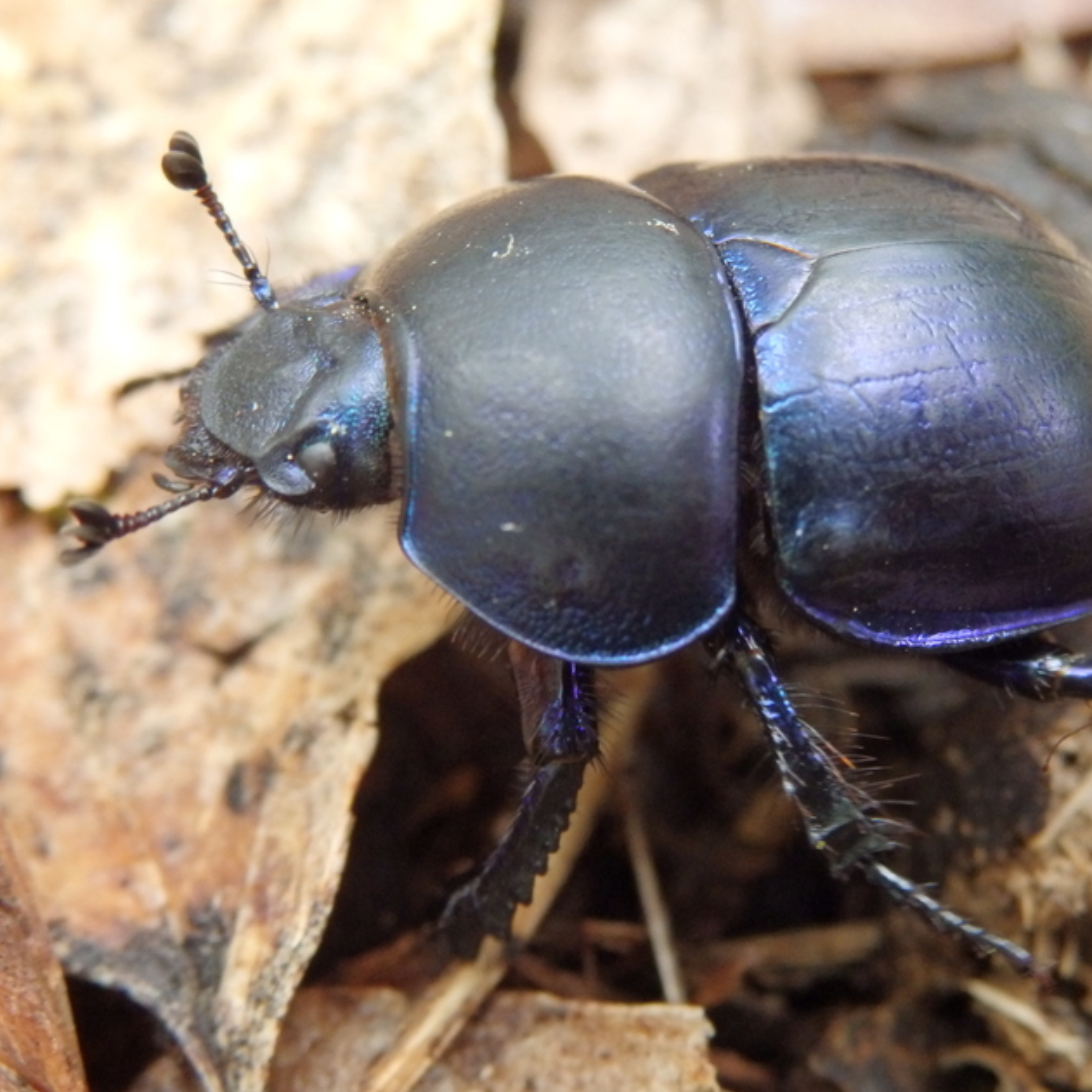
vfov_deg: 21.9
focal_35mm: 79
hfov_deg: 21.9
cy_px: 544
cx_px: 651
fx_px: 2820
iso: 640
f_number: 4.4
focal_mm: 11.9
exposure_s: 1/100
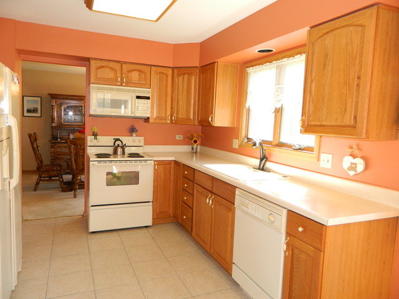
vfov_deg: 54.9
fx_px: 288
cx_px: 200
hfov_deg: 69.4
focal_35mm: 25
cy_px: 150
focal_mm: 4.5
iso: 160
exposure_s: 1/30
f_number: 3.1
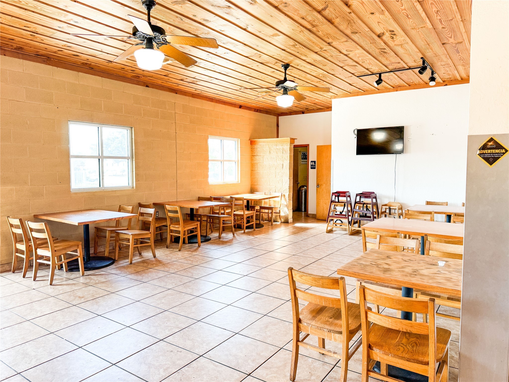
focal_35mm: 24
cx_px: 254
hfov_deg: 71.6
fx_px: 353
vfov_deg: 56.8
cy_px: 191
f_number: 1.78
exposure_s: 1/120
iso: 125
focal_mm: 6.76
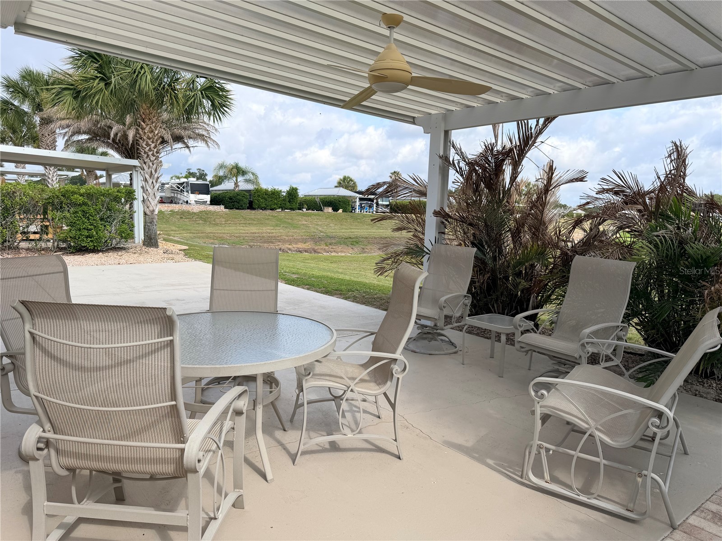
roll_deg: -1.2
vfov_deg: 56.8
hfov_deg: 71.6
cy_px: 270
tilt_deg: -7.4
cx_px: 361
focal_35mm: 24
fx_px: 501
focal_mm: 6.76
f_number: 1.78
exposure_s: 1/3584
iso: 80
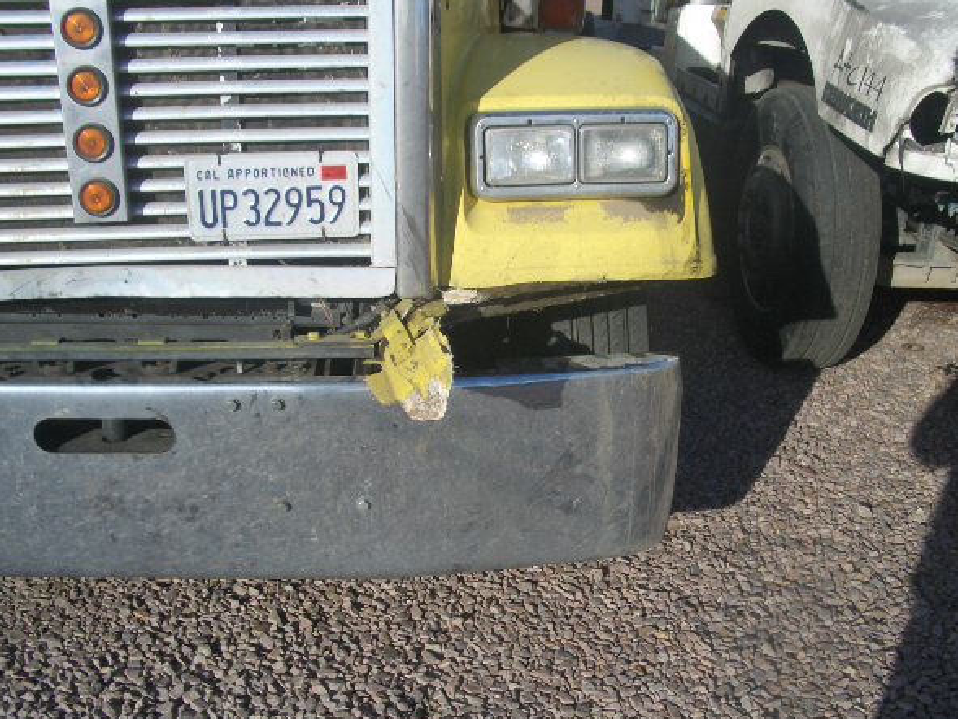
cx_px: 493
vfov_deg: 37.7
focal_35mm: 38
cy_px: 374
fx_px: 1052
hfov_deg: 49.0
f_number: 4.3
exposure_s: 1/640
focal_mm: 5.8
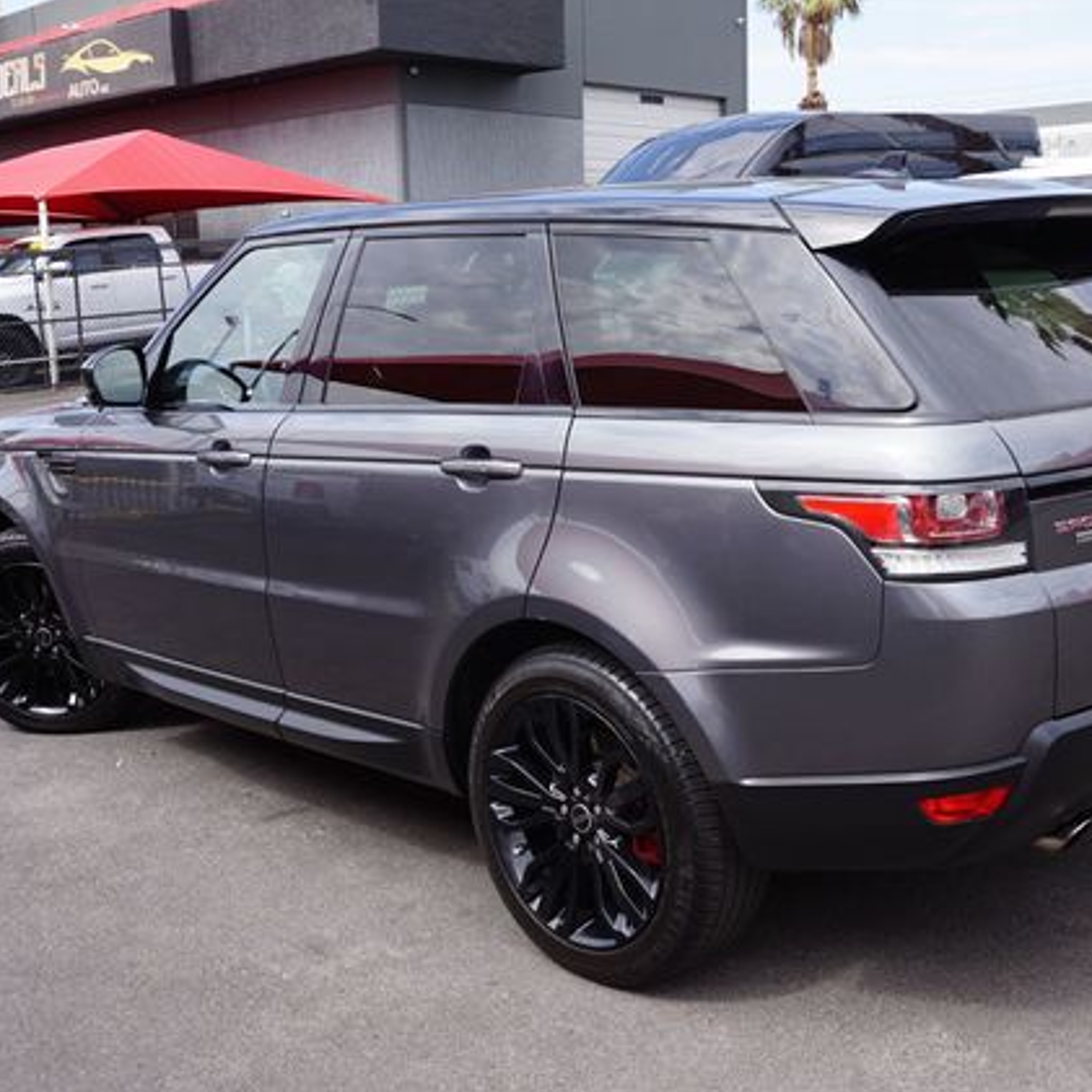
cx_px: 656
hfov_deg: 41.1
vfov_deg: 41.3
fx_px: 1451
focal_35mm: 41
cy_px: 547
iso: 100
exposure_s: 1/80
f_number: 9
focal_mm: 21
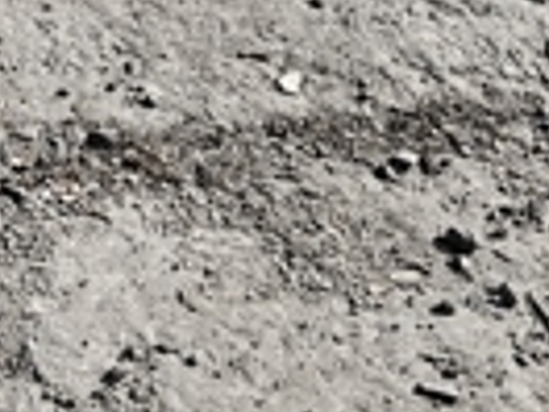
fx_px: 1840
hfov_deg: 14.9
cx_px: -420
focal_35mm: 116
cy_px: -100
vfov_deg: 12.4
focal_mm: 5.59
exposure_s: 1/869
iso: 80
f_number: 1.8
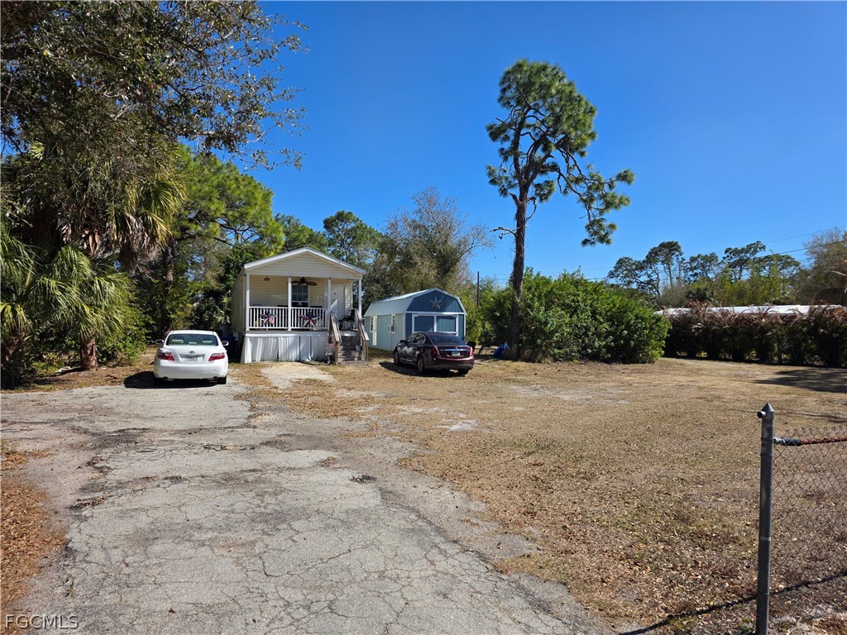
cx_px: 424
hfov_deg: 73.9
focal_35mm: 23
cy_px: 318
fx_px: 563
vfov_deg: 58.9
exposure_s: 1/6150
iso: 80
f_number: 1.7
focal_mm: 6.3
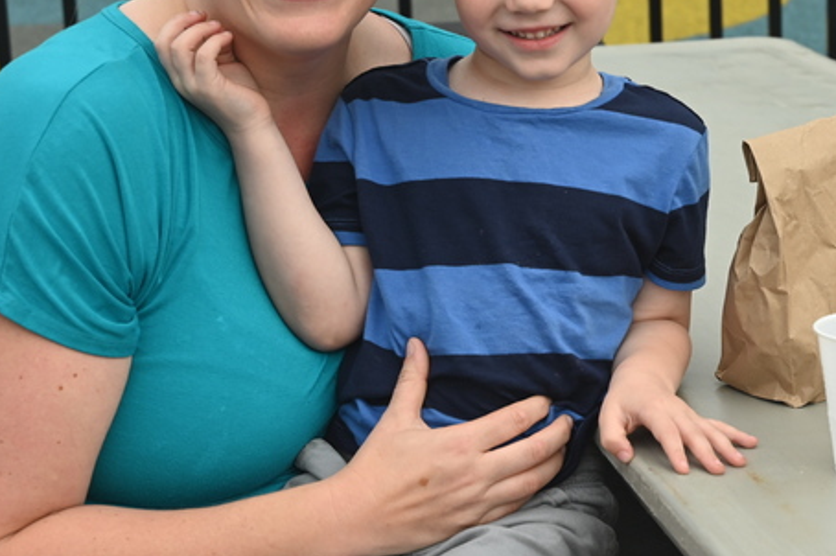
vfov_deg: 14.1
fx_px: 2251
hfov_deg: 20.2
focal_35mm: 97
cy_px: 277
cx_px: 888
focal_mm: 43
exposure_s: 1/250
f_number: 4.5
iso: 200
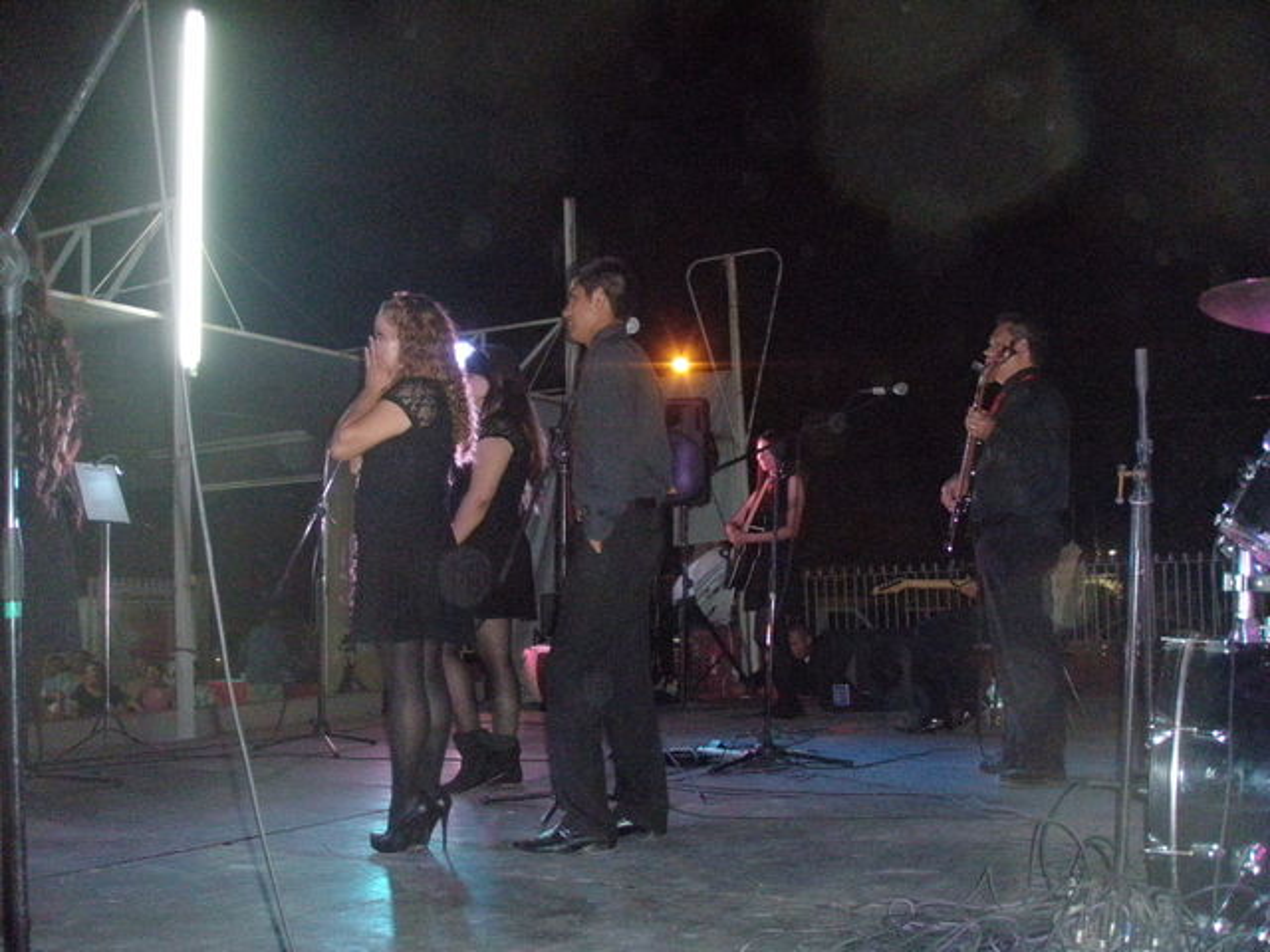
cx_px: 635
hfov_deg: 49.0
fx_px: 1394
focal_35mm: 38
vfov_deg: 37.7
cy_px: 476
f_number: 3.5
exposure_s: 1/30
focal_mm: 6.7
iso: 800
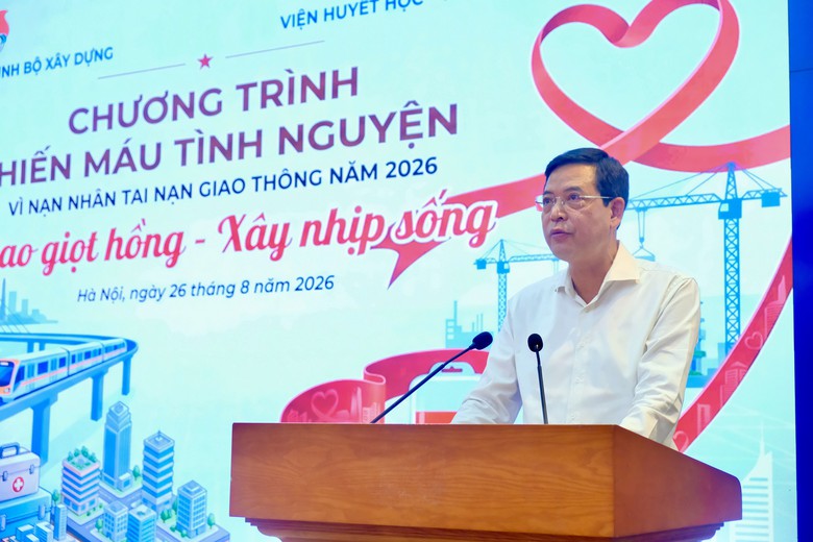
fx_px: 1265
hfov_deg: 35.6
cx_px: 406
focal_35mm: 56
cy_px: 271
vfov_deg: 24.2
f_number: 4
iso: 3200
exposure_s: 1/56
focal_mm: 37.4
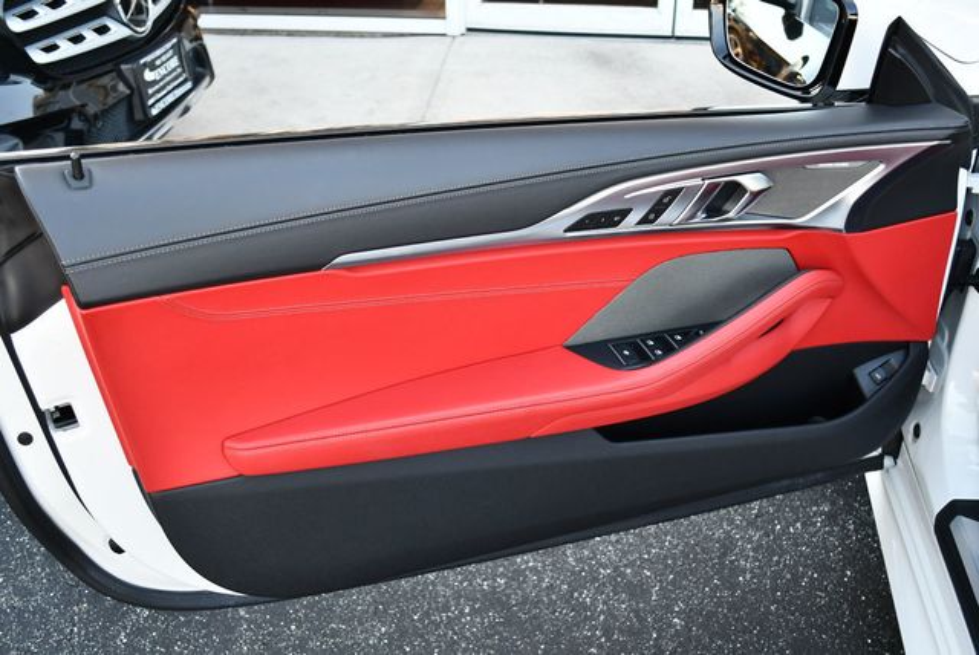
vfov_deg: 36.9
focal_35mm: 36
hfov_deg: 53.1
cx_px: 490
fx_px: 980
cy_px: 328
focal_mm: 18
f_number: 3.5
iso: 450
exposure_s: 1/250
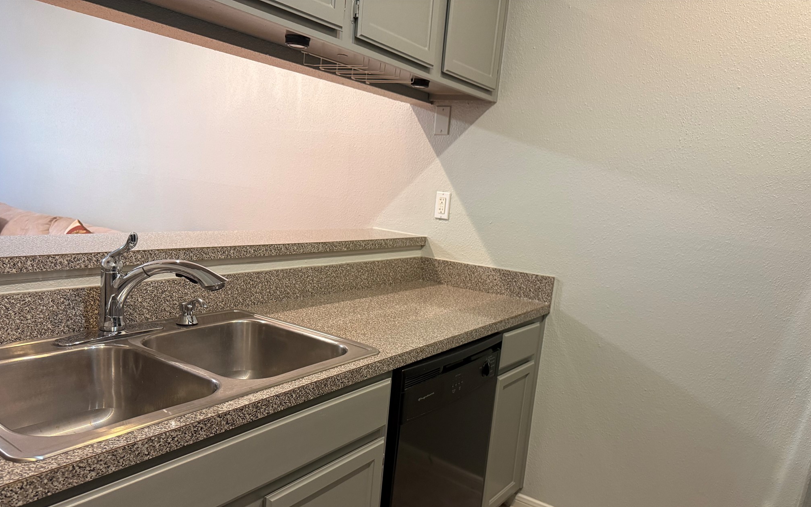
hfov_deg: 70.4
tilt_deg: -11.8
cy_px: 310
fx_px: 575
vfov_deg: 47.2
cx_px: 407
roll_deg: -4.7
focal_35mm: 26
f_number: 1.78
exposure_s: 1/60
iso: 320
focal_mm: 6.76
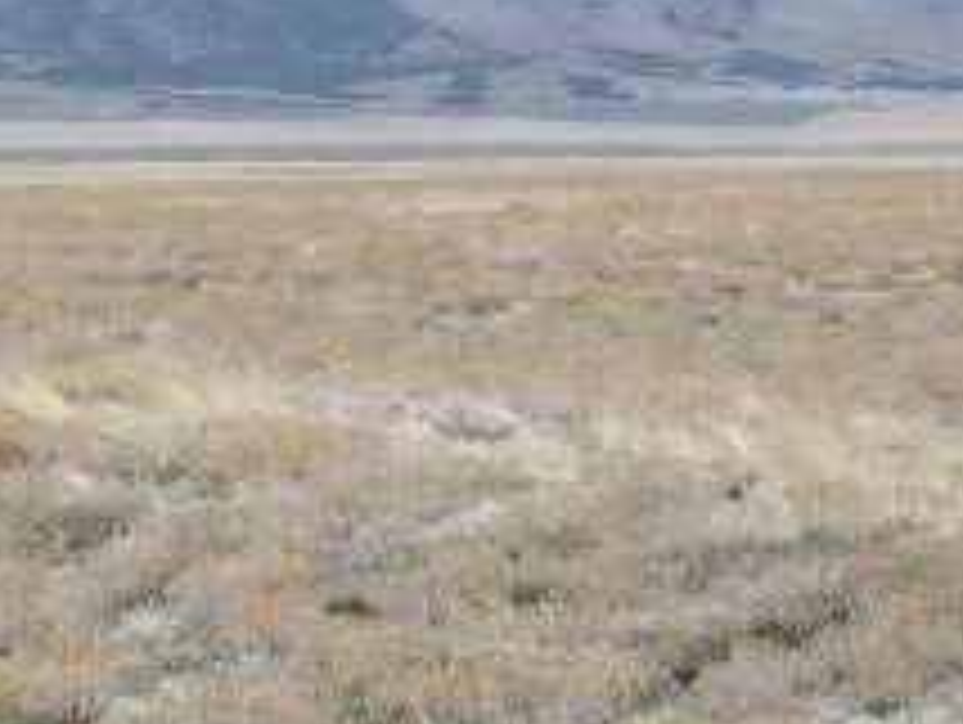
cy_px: 121
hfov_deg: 9.4
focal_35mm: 209
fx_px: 5821
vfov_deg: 7.1
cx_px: 135
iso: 100
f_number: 3.9
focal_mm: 12.5
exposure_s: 1/1000
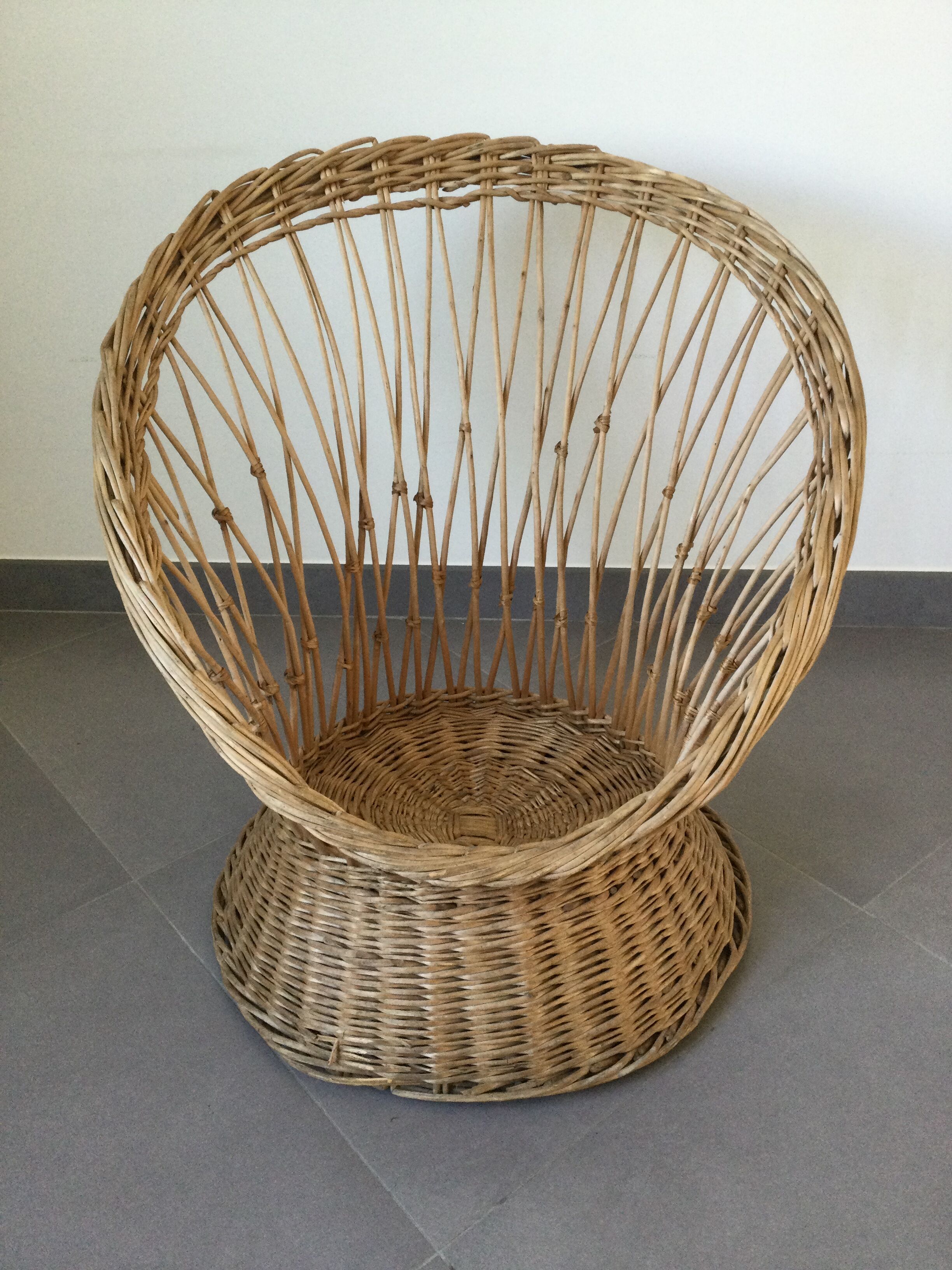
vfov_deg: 58.4
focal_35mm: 31
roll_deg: +2.1
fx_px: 1137
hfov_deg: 45.4
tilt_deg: -30.2
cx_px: 476
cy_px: 635
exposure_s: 1/33
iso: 64
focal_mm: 3.3
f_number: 2.4
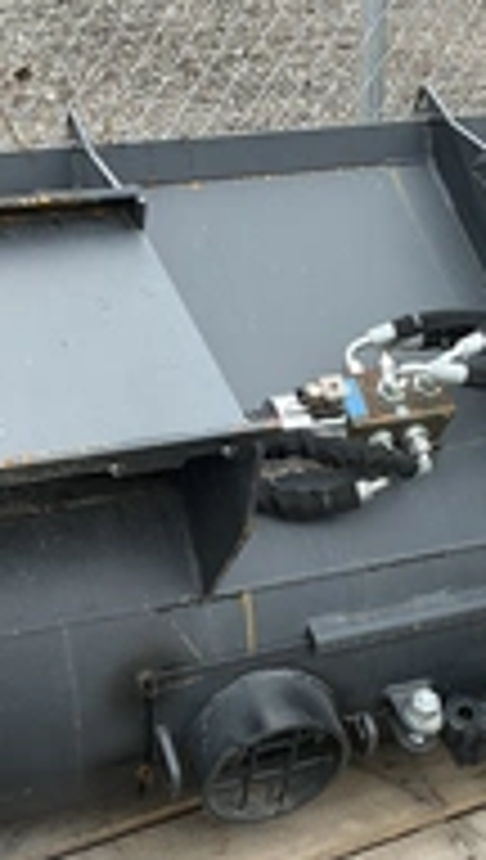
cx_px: 320
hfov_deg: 18.3
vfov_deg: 31.7
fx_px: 1506
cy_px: 522
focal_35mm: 66
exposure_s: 1/151
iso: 20
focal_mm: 3
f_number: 1.8
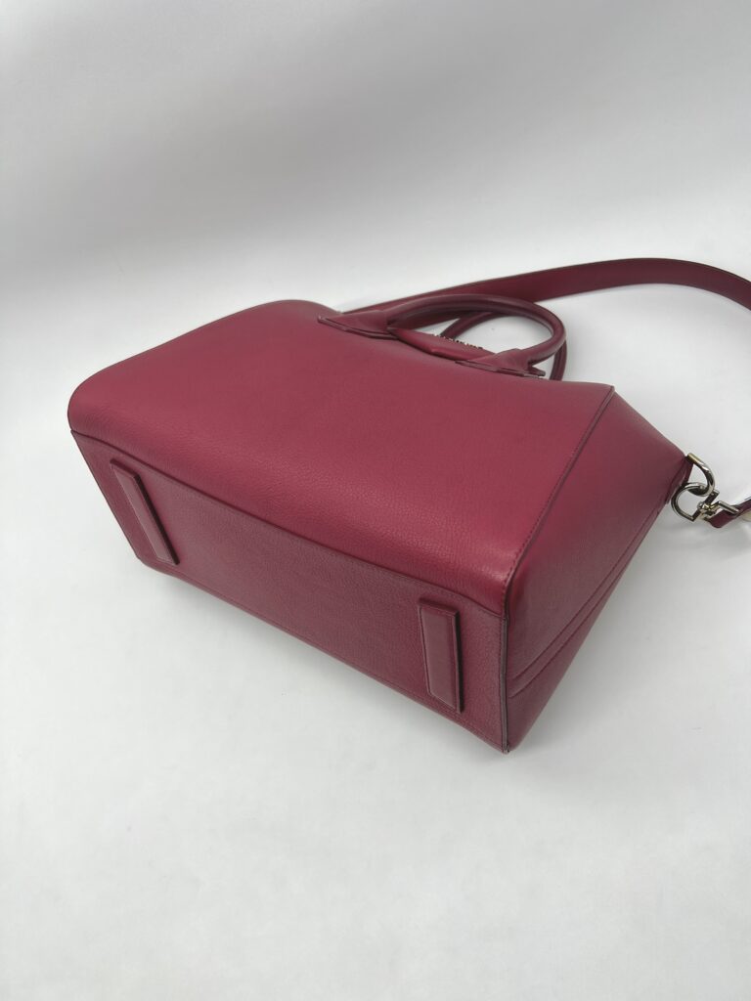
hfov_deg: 53.1
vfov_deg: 67.3
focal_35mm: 26
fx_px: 752
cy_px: 500
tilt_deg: -54.9
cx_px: 376
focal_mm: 5.7
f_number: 1.5
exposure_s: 1/260
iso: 40
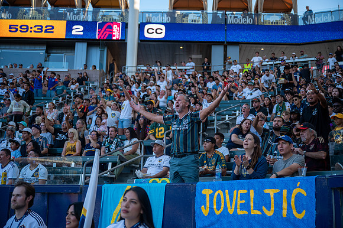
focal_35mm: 50
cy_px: 114
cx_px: 172
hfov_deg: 39.6
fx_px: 476
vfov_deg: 27.0
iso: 500
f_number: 2.8
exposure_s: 1/1000
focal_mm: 50
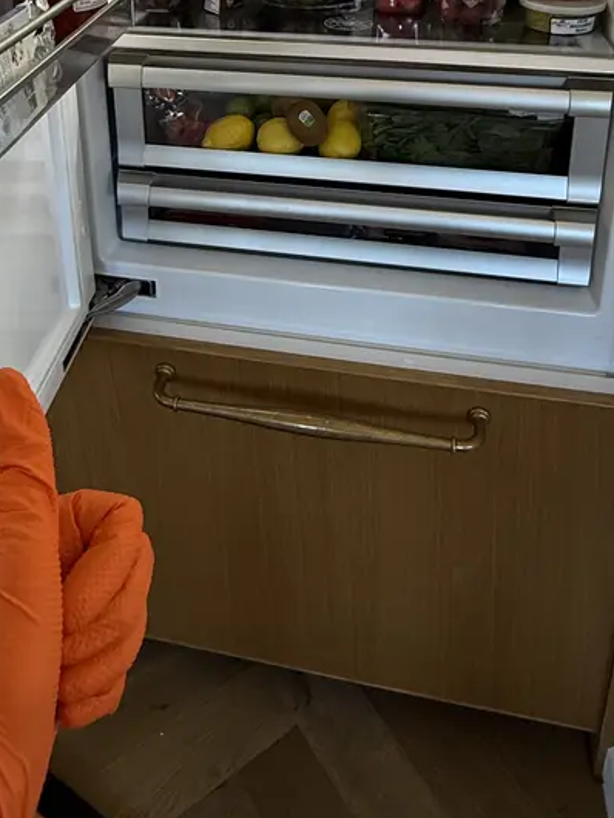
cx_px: 270
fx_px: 780
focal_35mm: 33
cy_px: 59
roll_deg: +1.9
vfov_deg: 48.5
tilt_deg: -17.3
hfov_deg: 42.9
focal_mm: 2.22
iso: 125
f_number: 2.2
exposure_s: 1/93
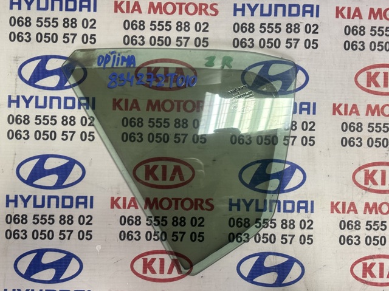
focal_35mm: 52
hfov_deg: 36.8
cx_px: 194
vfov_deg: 28.0
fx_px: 584
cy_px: 146
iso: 125
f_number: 1.6
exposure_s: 1/60
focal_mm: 5.96
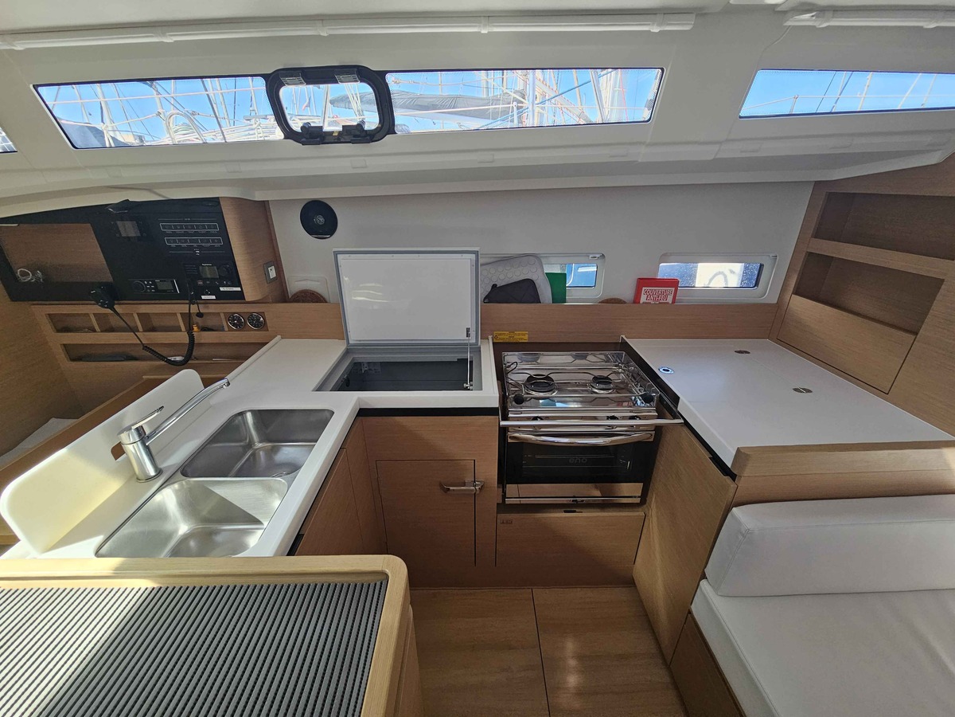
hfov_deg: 106.2
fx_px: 359
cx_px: 478
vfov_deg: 89.9
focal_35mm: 13
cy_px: 358
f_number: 2.2
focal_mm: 2.2
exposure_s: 1/359
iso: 160
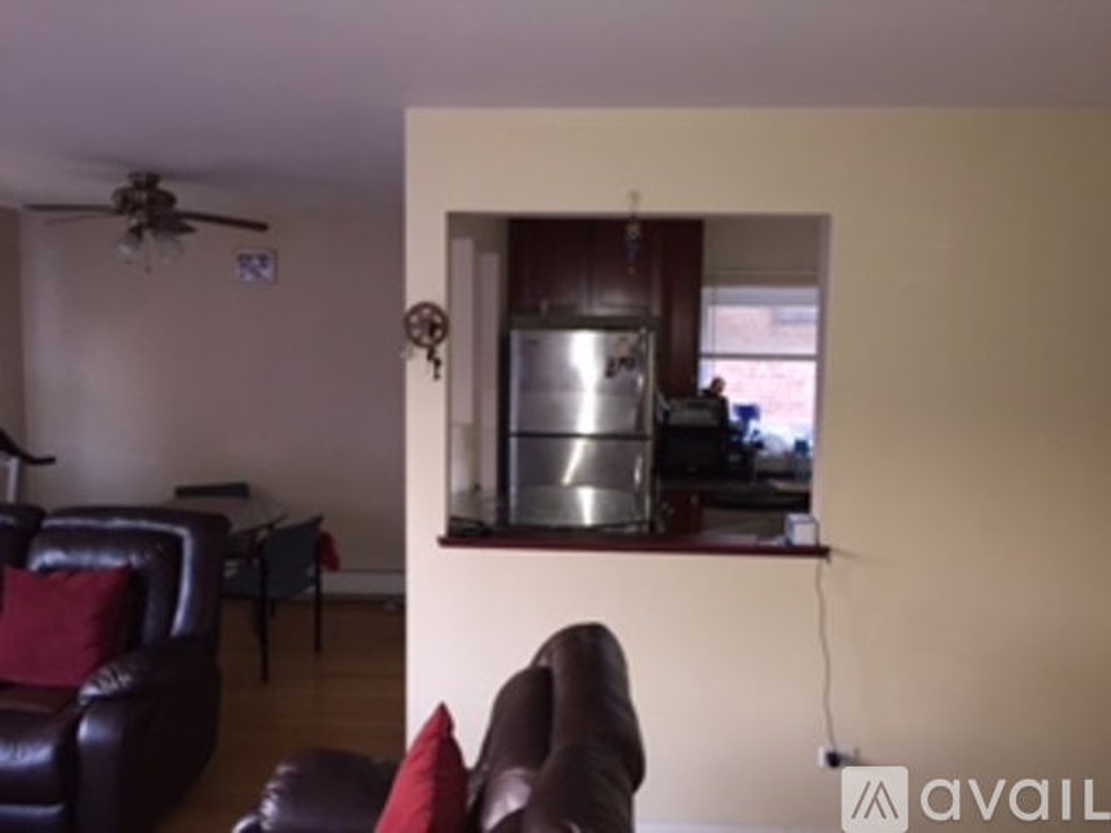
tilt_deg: -5.5
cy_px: 416
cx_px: 556
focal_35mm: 29
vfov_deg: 48.2
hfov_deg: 61.7
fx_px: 931
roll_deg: +0.5
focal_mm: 4.15
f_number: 2.2
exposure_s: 1/16
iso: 125
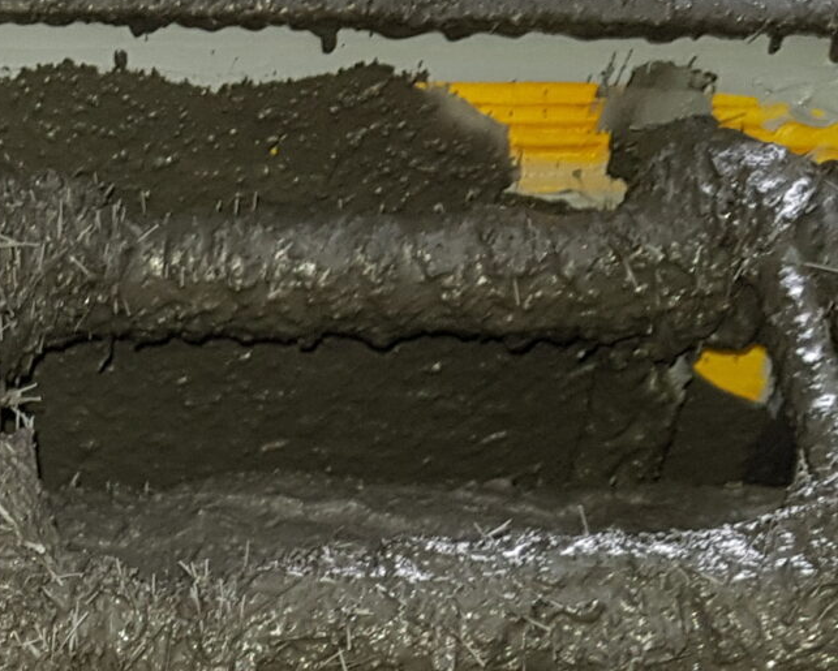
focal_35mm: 101
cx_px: -267
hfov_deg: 17.7
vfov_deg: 13.6
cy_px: 1234
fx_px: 2506
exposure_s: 1/50
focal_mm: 4.2
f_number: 1.7
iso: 80
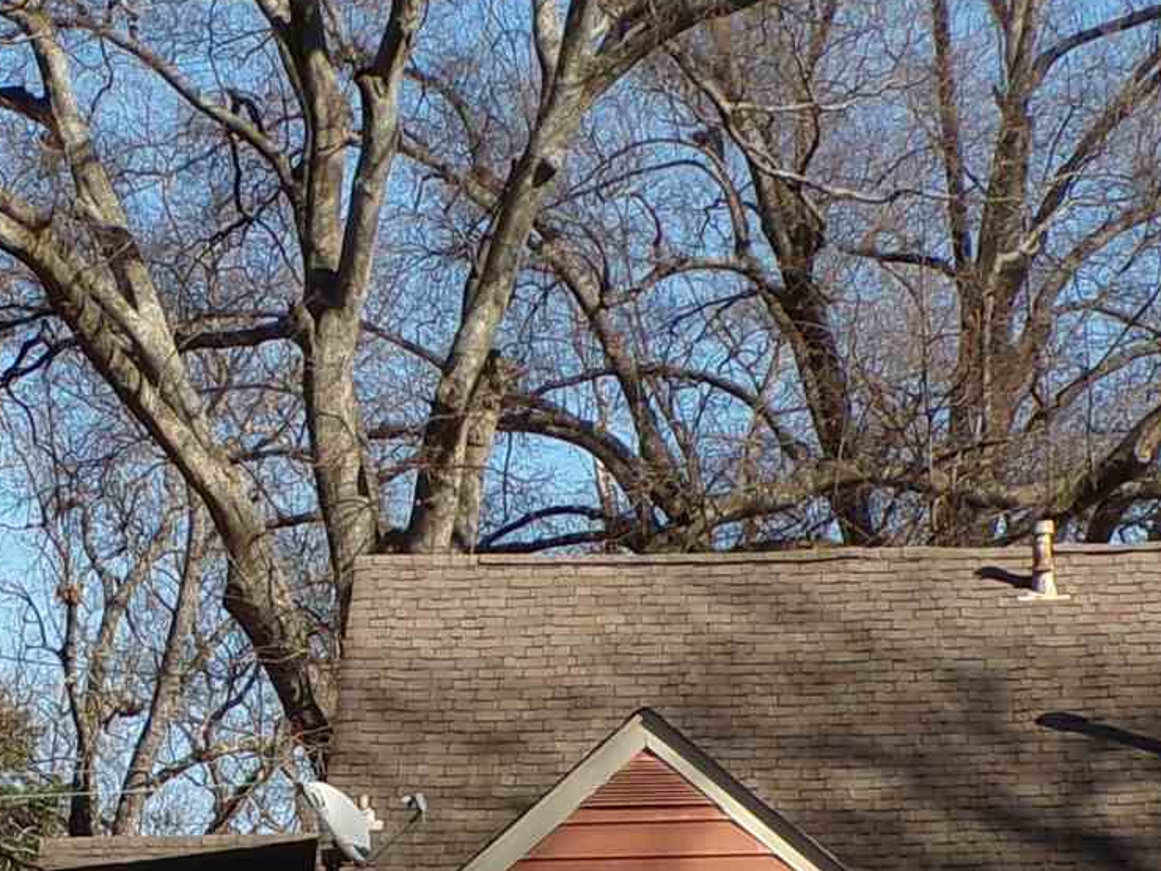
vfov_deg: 10.8
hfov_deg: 14.8
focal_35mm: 133
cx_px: 655
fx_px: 4460
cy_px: 1212
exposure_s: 1/400
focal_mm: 5.8
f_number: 4.8
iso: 100
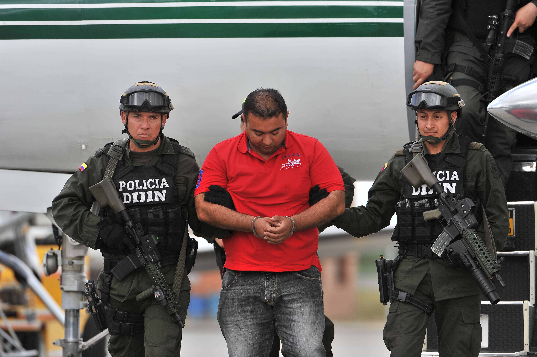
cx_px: 268
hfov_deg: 5.2
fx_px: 5963
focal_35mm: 400
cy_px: 178
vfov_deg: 3.4
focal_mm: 400
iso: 250
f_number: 5
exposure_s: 1/500
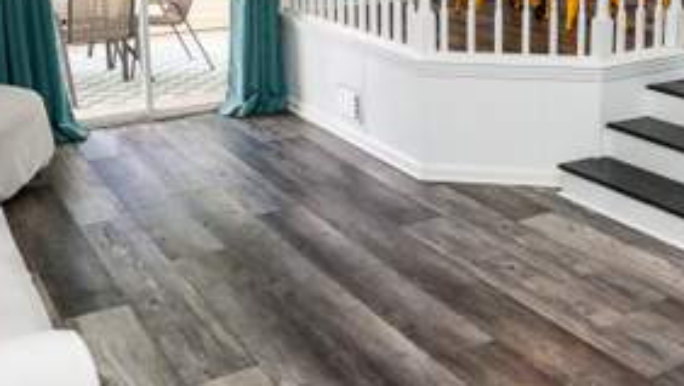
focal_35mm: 49
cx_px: 553
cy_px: 7
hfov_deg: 40.3
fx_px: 889
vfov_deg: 23.5
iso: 500
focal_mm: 16.5
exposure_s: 1/160
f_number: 4
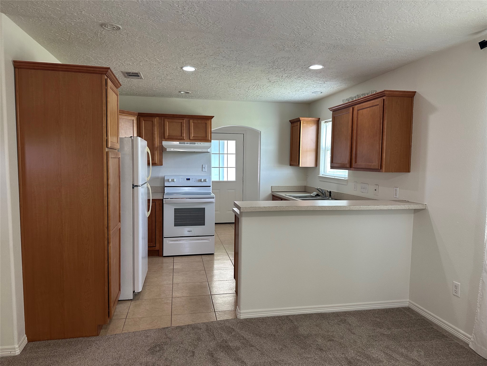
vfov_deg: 56.8
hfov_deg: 71.6
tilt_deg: -3.2
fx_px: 338
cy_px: 183
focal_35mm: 24
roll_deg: -0.3
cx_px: 244
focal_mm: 6.86
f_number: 1.78
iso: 160
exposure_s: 1/120
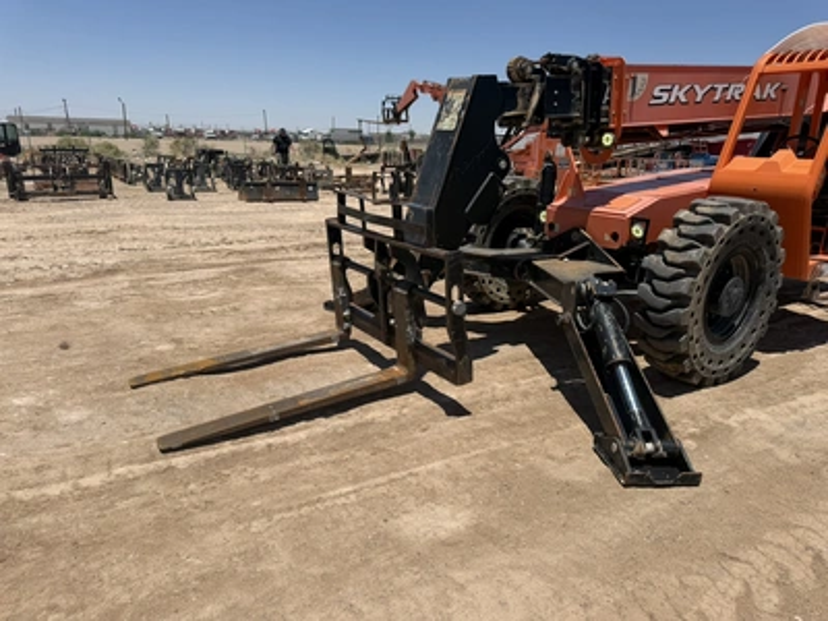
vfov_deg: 56.8
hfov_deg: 71.6
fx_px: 574
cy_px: 310
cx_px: 414
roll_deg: -2.5
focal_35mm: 24
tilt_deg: -17.7
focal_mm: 6.76
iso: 80
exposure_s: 1/6711
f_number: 1.78
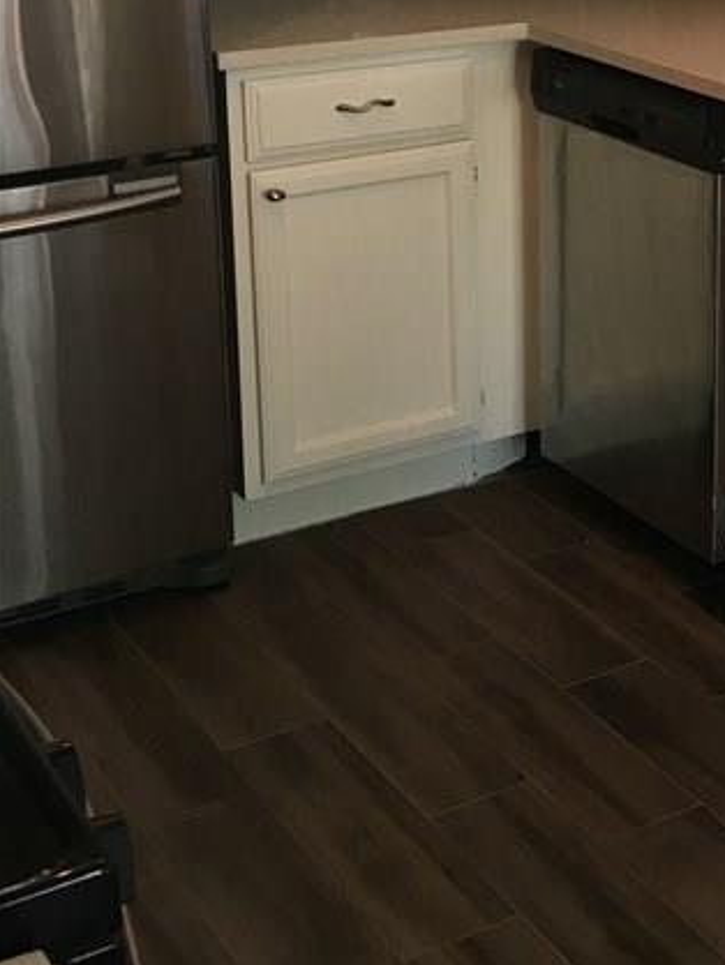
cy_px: 88
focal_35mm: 71
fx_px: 1981
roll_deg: -1.1
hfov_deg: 19.5
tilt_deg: -8.6
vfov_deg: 26.4
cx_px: 884
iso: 50
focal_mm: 4.15
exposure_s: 1/30
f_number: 2.2
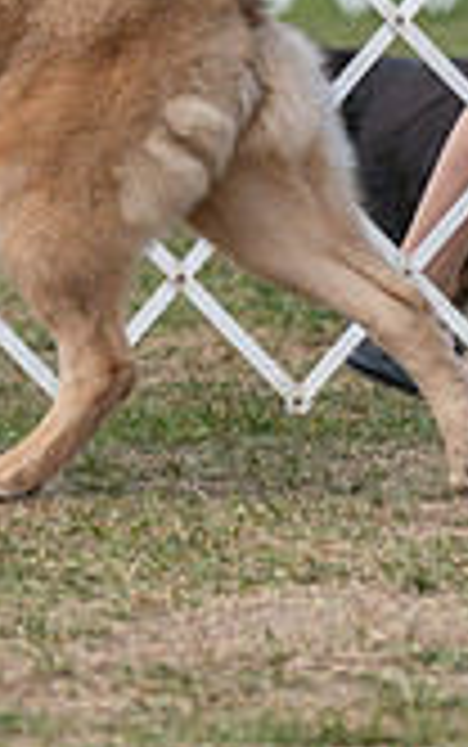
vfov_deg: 2.9
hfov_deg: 1.8
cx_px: -403
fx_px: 14729
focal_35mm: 723
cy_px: -261
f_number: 4
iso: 250
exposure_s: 1/1250
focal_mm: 174
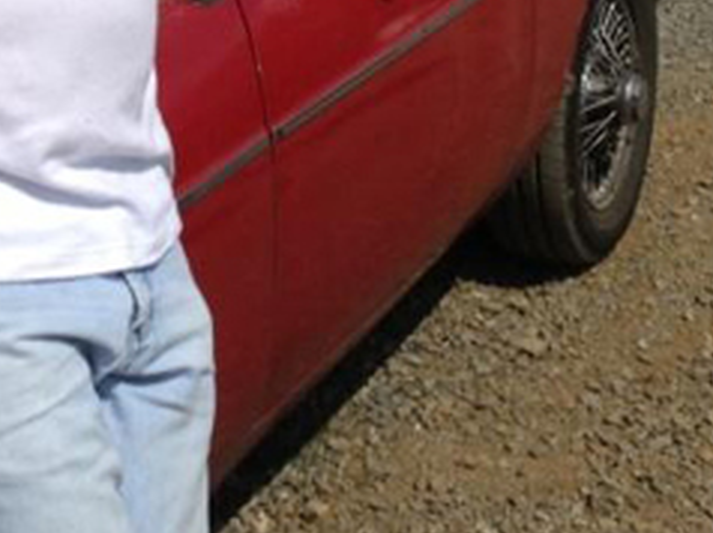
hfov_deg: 17.3
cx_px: 0
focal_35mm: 111
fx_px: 2284
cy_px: -192
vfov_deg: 12.8
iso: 50
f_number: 2.4
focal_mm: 4.13
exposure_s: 1/3390
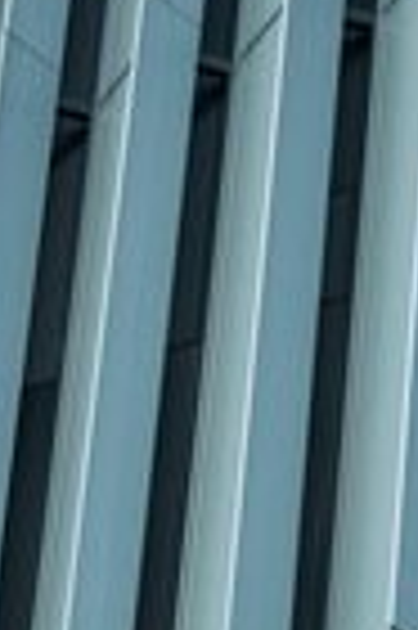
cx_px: 775
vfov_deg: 9.7
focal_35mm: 212
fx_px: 3701
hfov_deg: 6.3
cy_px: 580
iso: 250
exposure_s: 1/320
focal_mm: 29
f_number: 5.6
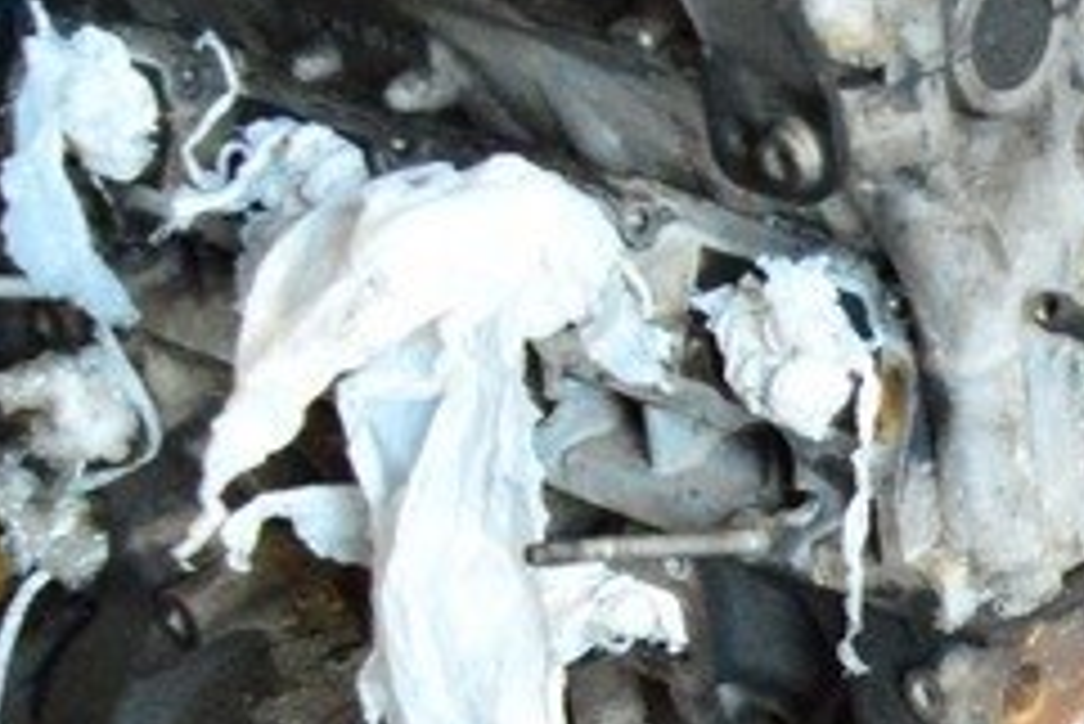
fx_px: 4218
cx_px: 1205
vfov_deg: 9.8
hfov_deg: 14.3
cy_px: 645
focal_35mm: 140
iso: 6400
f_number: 4
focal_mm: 22
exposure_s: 1/250
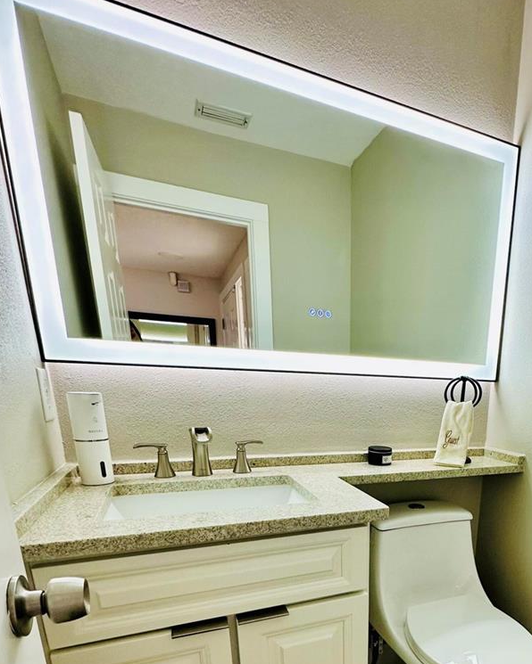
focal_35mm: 22
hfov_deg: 60.4
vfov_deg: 69.2
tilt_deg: -16.3
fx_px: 433
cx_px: 385
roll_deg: -1.9
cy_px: 512
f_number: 2.2
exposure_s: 1/99
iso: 160
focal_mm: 2.22
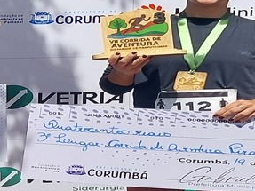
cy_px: 124
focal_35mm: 134
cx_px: -115
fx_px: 987
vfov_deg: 11.0
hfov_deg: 13.9
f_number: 1.8
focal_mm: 4.6
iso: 20
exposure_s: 1/756
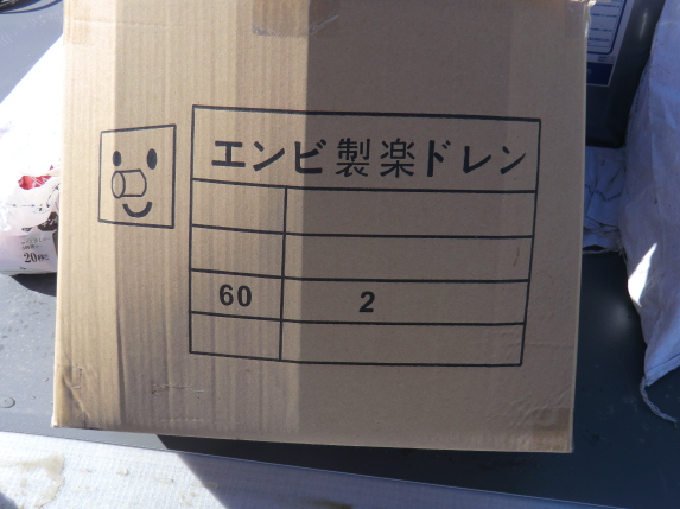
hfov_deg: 49.0
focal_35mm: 38
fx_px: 746
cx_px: 320
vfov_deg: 37.7
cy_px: 240
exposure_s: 1/500
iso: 64
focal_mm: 6.1
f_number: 3.6
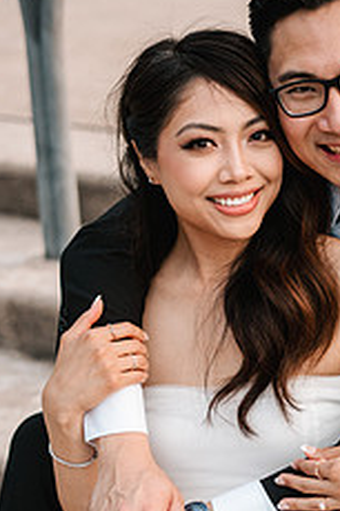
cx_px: 316
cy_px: 378
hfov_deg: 13.8
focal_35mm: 98
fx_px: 1390
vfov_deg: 20.7
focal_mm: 50
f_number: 2
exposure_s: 1/1000
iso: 1250
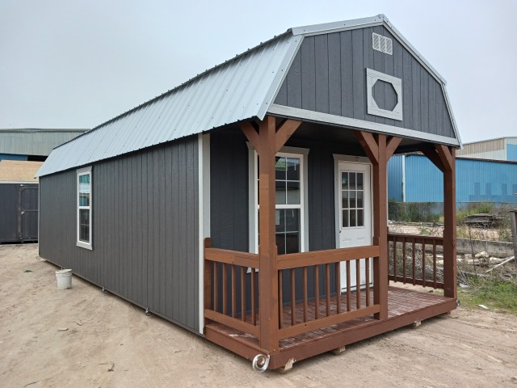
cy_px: 194
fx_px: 403
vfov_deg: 51.4
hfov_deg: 65.3
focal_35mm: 27
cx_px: 258
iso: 32
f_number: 1.8
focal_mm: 4
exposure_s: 1/120
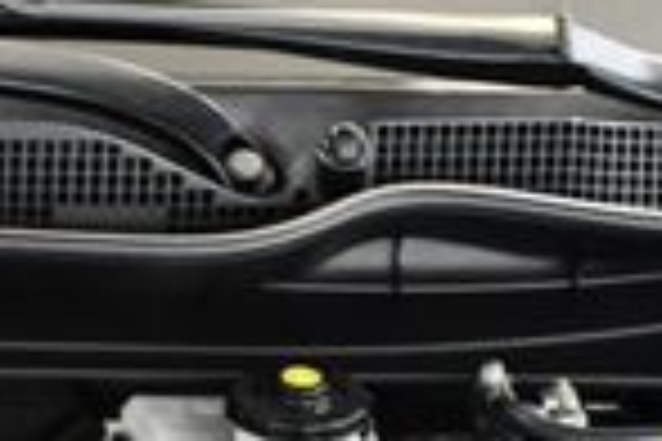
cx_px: -153
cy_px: 868
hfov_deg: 12.7
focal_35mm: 157
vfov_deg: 8.3
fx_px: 2887
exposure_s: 1/100
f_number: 3.5
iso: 3200
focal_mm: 18
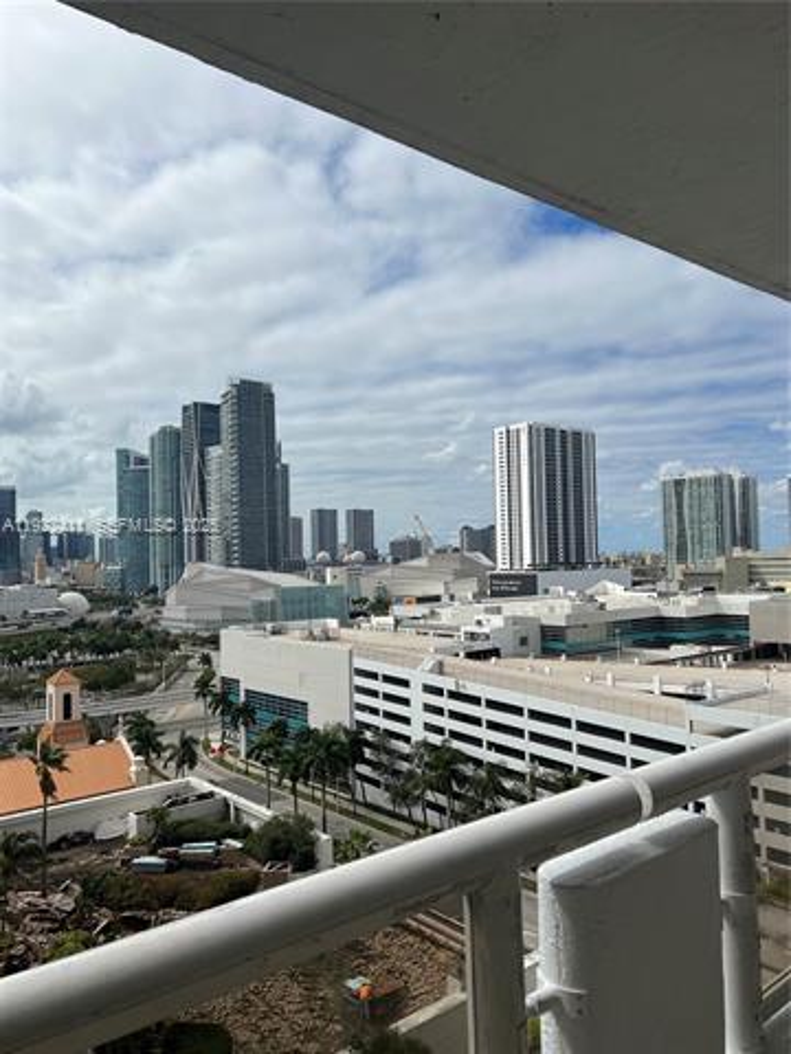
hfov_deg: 53.1
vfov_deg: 67.3
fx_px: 792
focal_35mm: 26
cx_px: 396
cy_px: 527
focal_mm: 5.7
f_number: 1.5
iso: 50
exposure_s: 1/11364
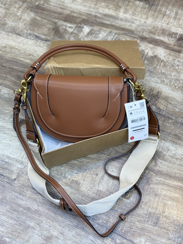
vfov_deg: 39.7
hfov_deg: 30.3
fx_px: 338
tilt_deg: -61.7
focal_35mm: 48
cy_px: 122
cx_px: 92
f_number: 1.78
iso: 50
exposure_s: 1/100
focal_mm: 6.76
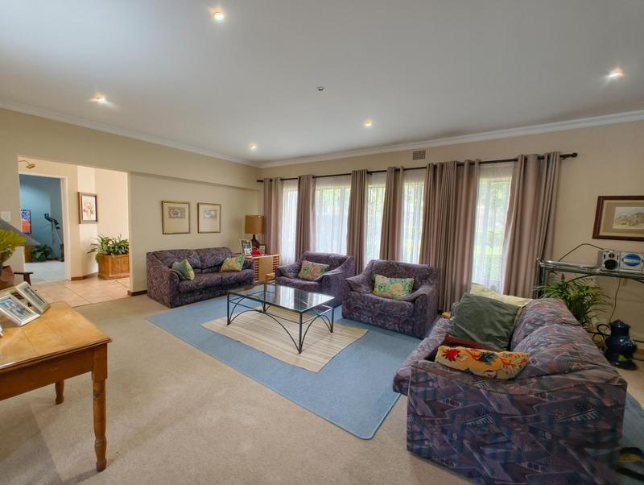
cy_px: 242
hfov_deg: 102.0
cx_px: 322
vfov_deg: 85.8
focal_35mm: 14
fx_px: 261
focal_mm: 2.15
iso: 1250
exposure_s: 1/50
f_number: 2.2
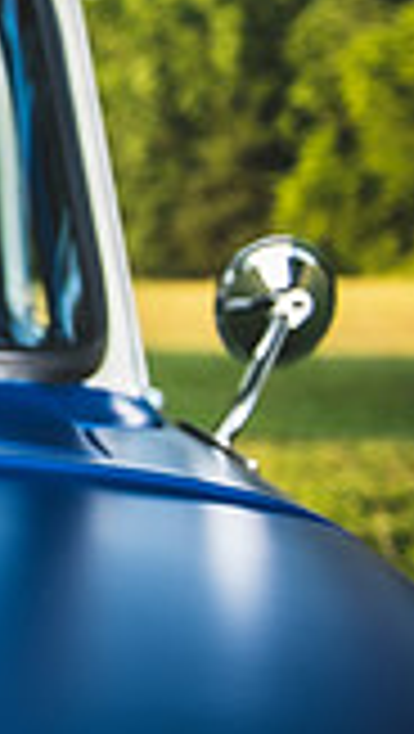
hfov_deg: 9.0
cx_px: -837
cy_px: 92
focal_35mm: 108
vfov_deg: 19.5
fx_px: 2102
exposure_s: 1/200
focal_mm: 29
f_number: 2.8
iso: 100
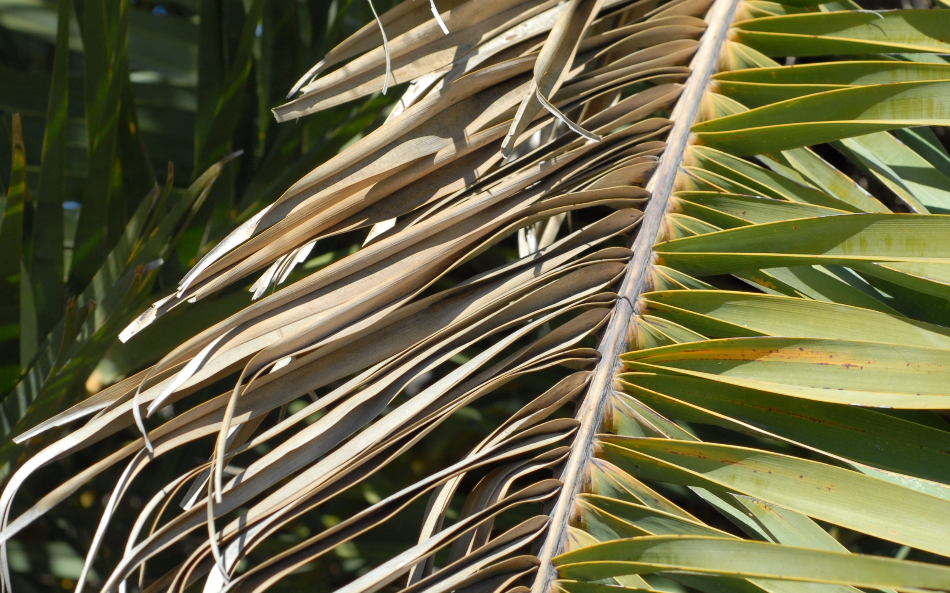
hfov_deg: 14.5
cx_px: 590
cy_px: 391
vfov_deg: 9.1
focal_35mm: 144
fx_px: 3728
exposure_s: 1/250
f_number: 8
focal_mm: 60
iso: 200
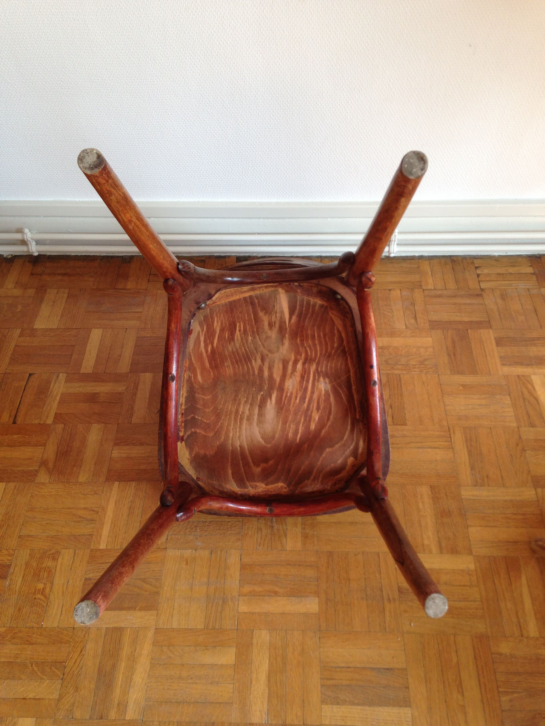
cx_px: 272
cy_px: 363
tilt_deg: -50.6
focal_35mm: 33
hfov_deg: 42.9
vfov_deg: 55.4
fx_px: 693
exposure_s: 1/60
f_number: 2.4
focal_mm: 4.12
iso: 64
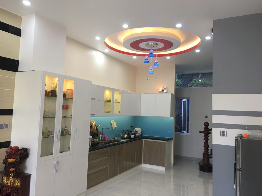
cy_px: 98
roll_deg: -1.7
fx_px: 219
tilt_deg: +4.2
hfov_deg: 61.7
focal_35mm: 29
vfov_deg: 48.2
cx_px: 131
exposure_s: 1/33
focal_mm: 4.15
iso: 50
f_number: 2.2
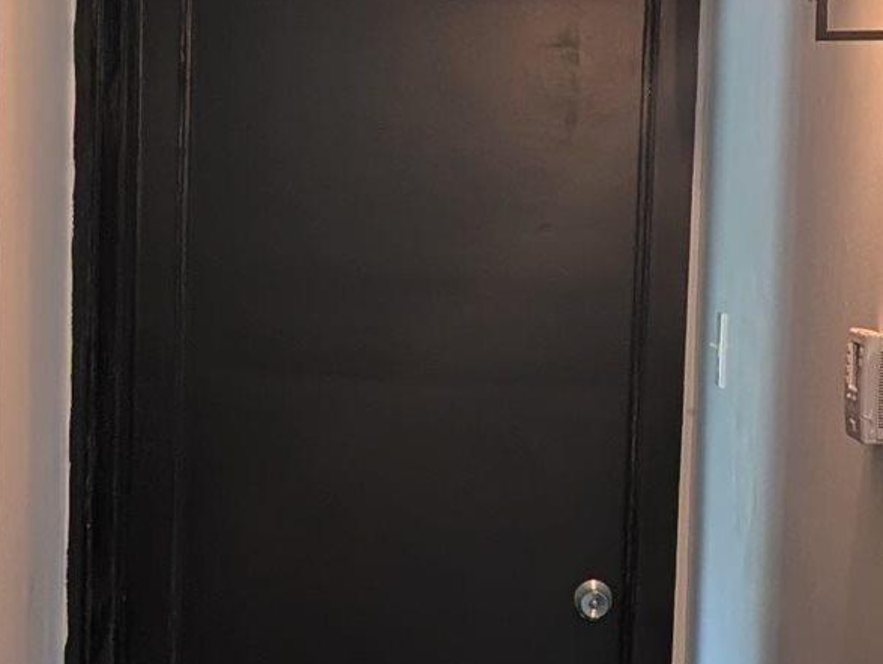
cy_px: 482
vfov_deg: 11.8
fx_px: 3191
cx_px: 393
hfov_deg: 15.8
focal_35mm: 125
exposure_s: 1/30
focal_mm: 6.9
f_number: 1.68
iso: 22
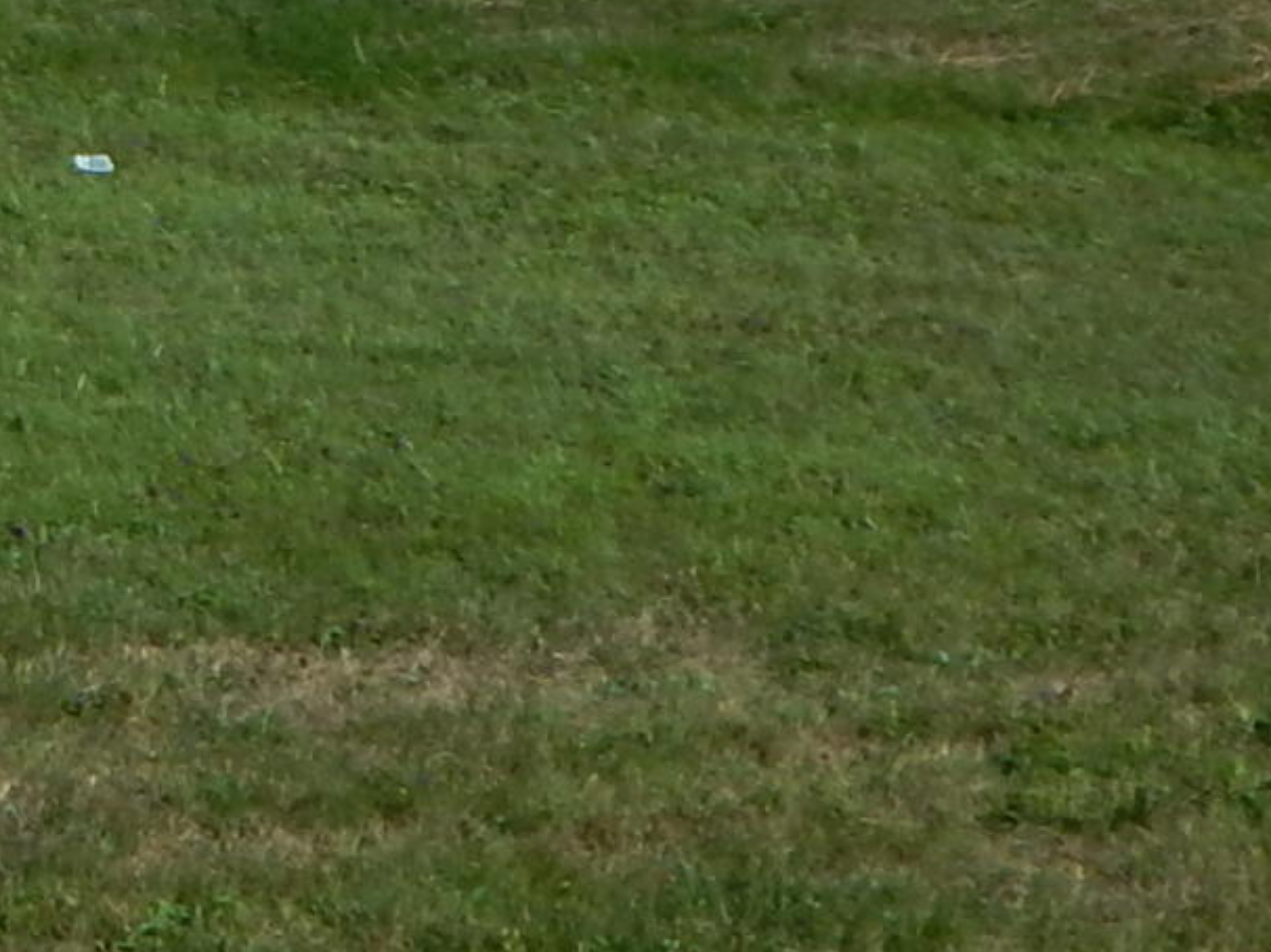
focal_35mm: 213
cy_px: -1369
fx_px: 7818
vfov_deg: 6.6
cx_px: -1491
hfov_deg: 8.7
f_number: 7.1
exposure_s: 1/640
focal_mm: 7.7
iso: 125
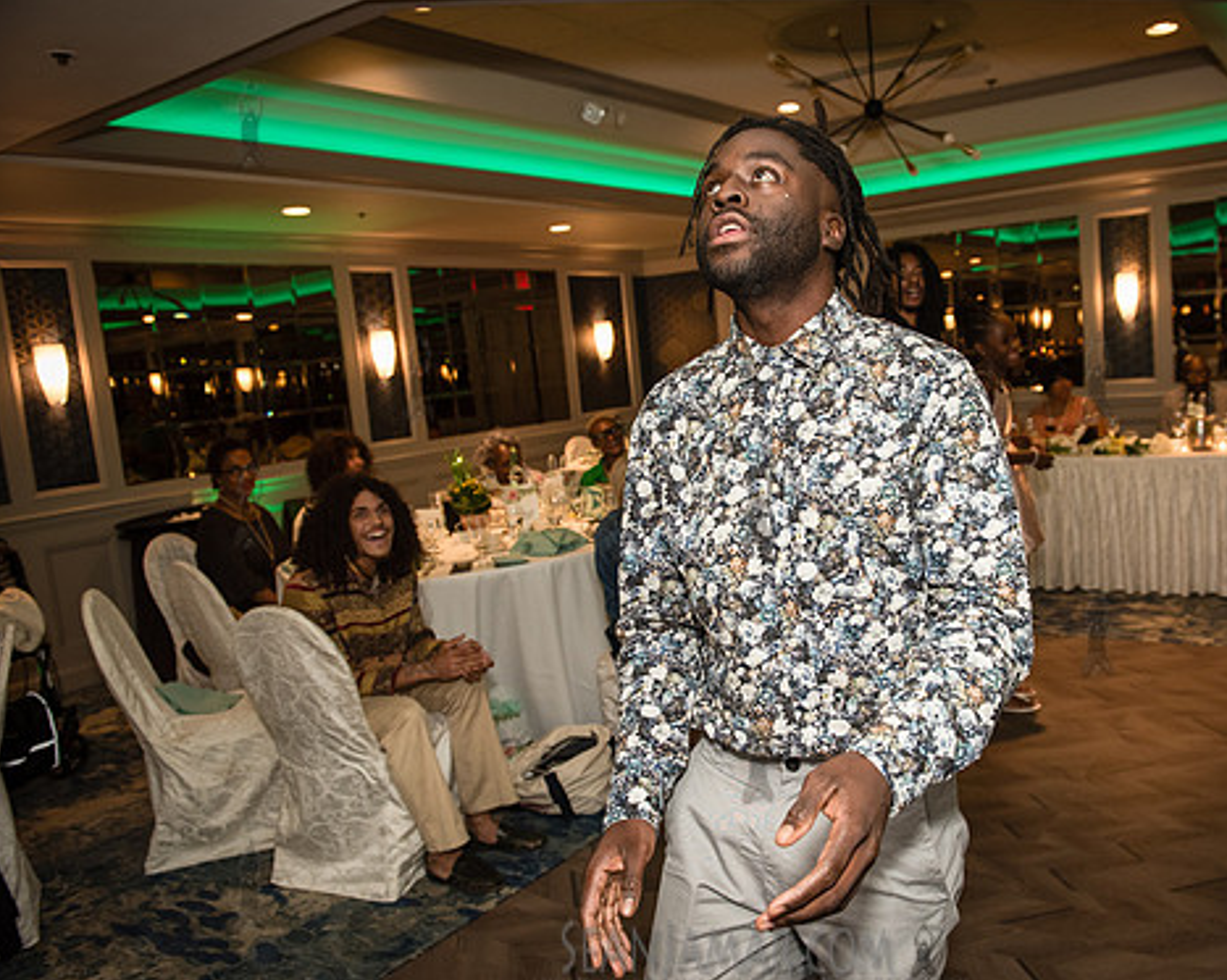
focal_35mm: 28
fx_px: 1016
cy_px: 503
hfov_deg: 61.5
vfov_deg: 51.5
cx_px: 757
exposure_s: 1/160
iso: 1600
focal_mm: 24
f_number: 3.5
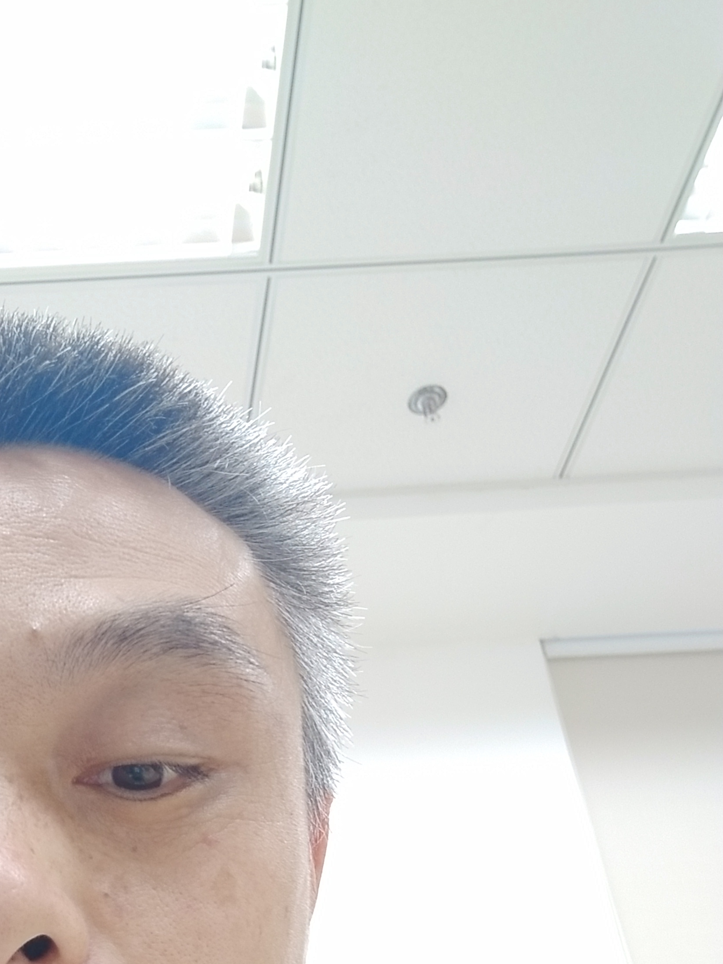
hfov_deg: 26.5
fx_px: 1476
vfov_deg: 34.4
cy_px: 841
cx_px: 63
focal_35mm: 53
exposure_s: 1/33.3
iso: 223
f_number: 2
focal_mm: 3.87
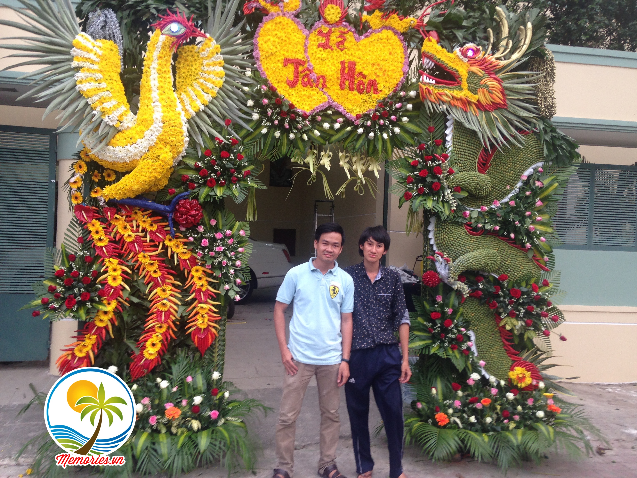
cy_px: 239
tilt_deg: +4.5
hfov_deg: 55.4
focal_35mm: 33
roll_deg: -2.0
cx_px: 318
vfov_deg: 42.9
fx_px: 607
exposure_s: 1/60
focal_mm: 4.12
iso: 64
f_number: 2.4
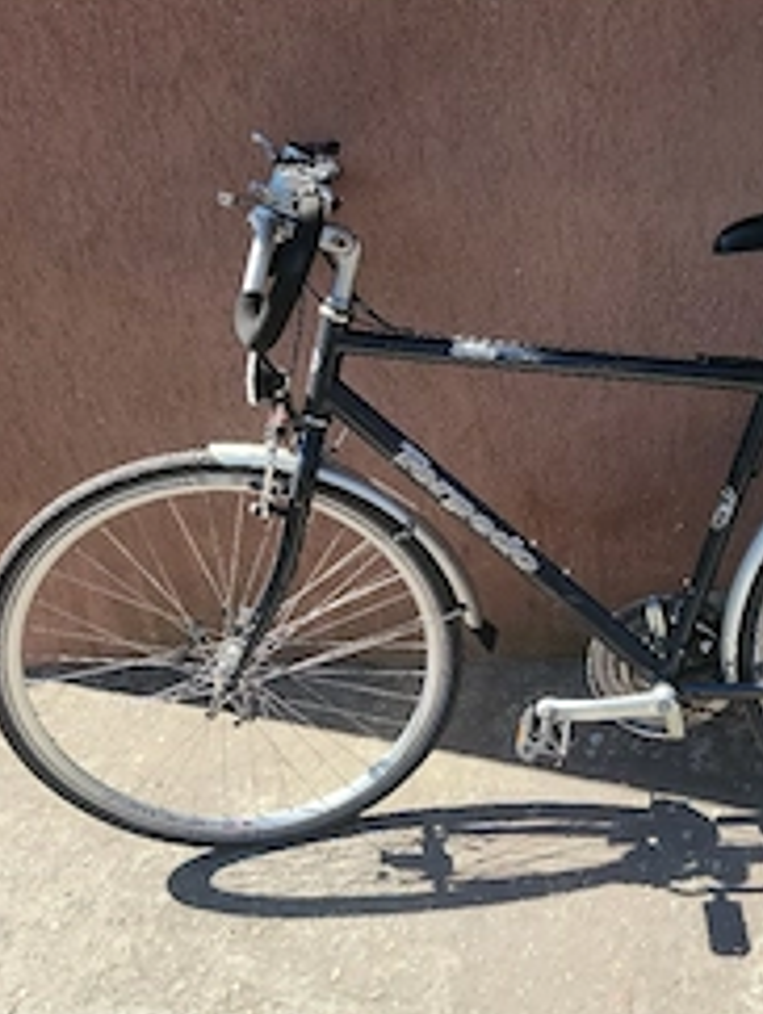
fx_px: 1115
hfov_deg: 36.7
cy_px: 507
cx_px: 591
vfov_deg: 48.9
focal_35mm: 38
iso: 20
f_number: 1.8
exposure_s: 1/833
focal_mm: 5.4
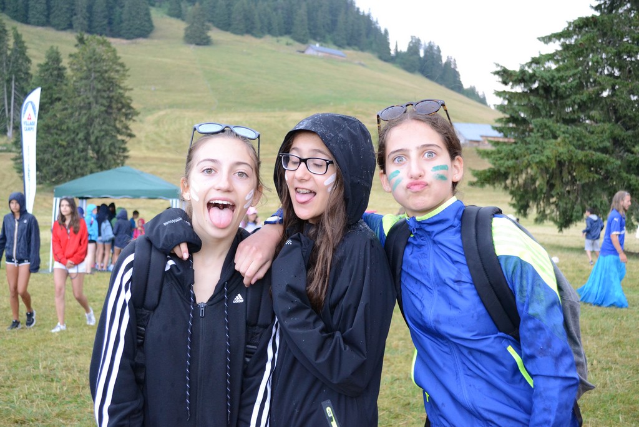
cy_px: 214
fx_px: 772
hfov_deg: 45.0
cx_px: 320
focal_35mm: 44
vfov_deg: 30.9
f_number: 5
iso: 1600
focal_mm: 29
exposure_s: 1/640
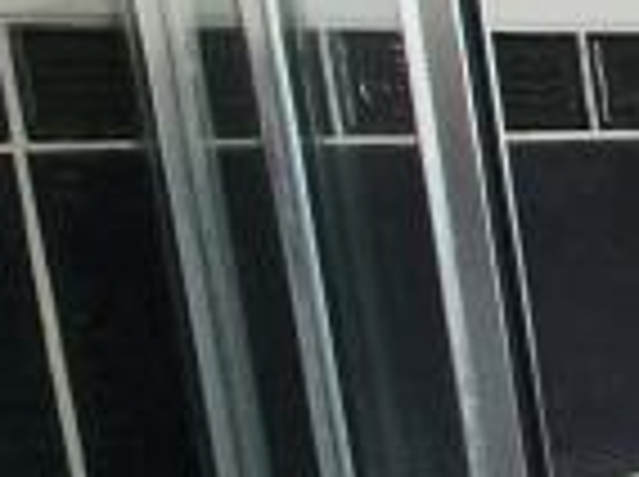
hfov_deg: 9.8
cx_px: 2196
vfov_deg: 15.6
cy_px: 338
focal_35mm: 94
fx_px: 1732
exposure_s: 1/118
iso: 40
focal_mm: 1.74
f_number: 2.2
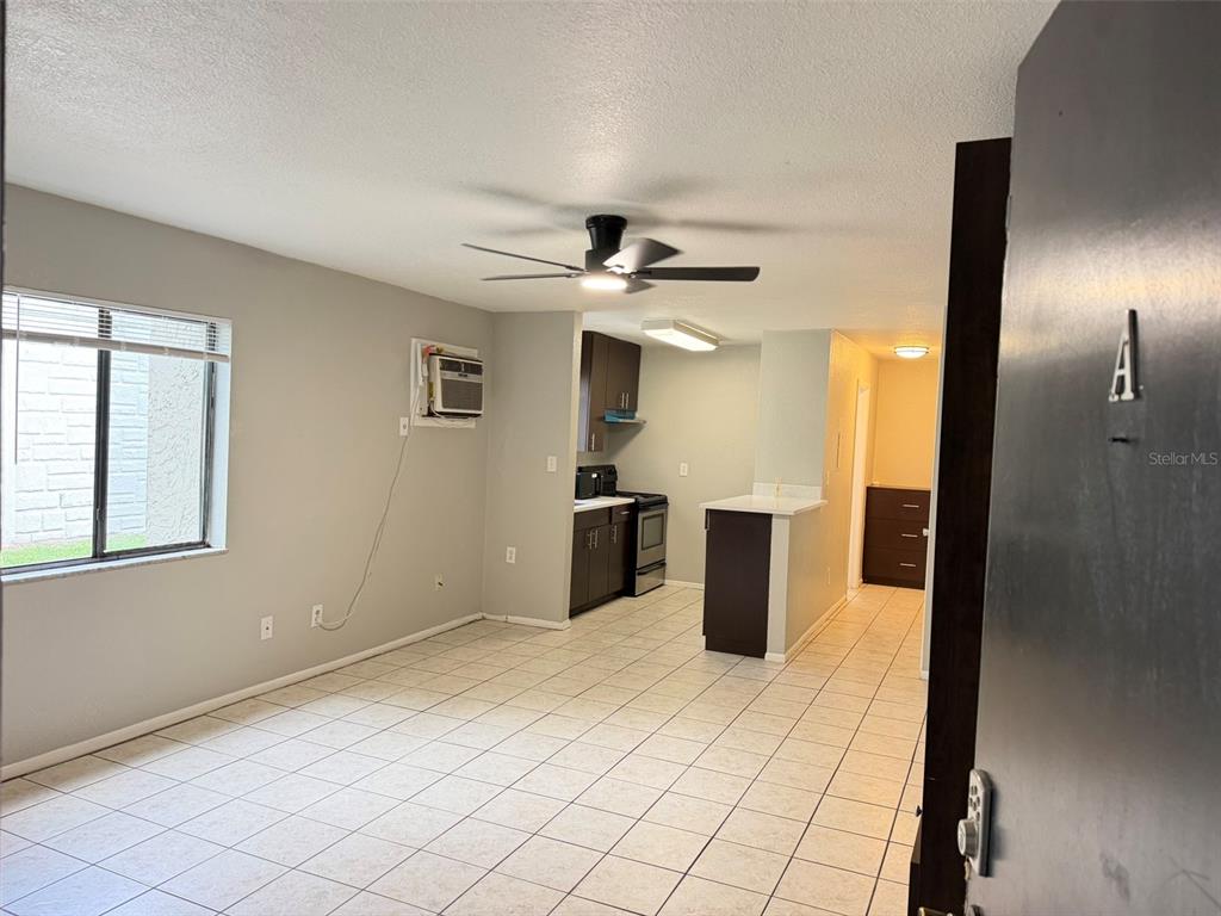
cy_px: 458
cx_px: 610
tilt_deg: -2.2
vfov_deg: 56.8
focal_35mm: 24
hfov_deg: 71.6
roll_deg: -2.1
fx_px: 847
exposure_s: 1/60
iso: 320
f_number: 1.78
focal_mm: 6.76
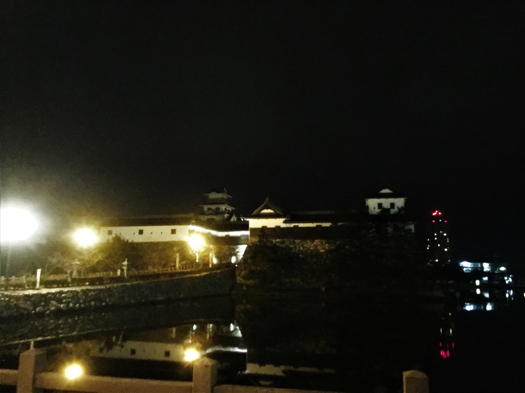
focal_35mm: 29
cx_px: 262
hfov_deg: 61.7
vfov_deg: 48.2
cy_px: 196
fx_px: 440
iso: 1250
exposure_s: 1/4
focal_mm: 4.15
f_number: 2.2
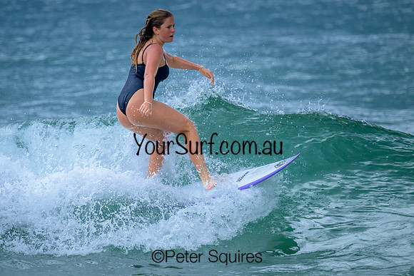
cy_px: 130
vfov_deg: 2.2
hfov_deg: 3.2
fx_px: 7360
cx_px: 177
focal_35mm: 640
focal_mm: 560
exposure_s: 1/2000
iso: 1100
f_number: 8
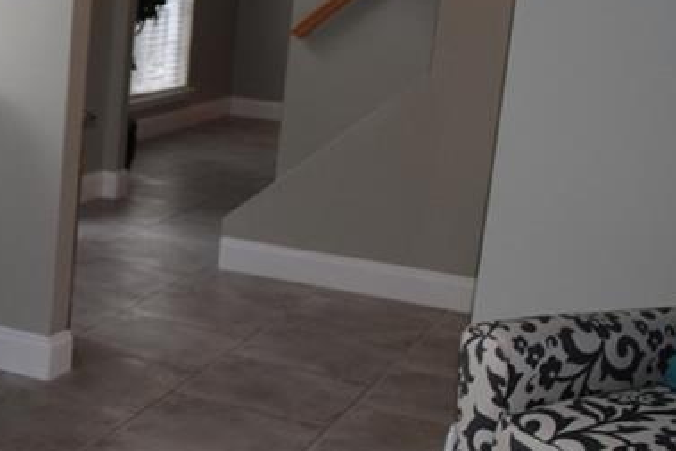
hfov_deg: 24.9
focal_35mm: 73
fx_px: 1371
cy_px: 246
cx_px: -141
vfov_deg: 18.7
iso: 200
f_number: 3.5
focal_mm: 18
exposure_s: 1/60
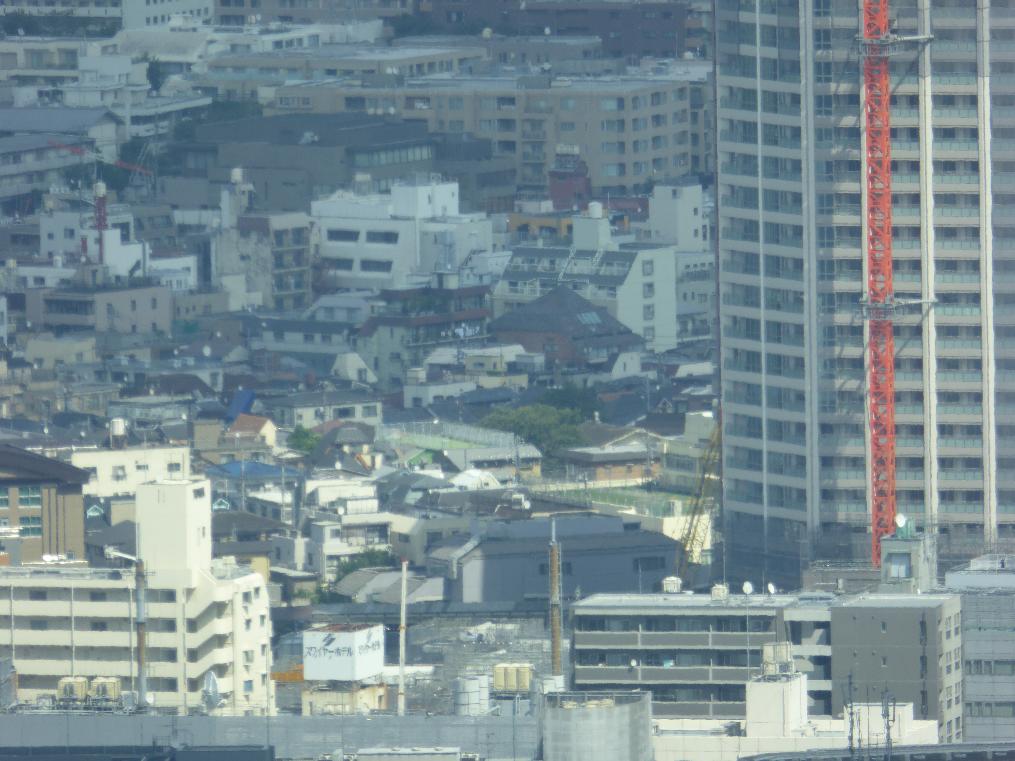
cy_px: 380
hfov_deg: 2.5
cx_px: 508
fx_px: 23457
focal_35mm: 800
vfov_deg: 1.9
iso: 100
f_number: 6.4
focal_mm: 129
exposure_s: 1/200
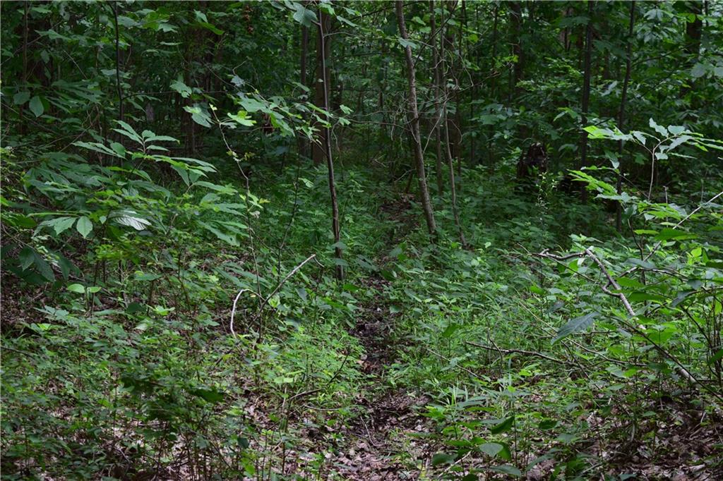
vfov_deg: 19.7
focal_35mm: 69
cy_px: 240
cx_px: 362
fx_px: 1385
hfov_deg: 29.3
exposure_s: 1/30
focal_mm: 46
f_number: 7.1
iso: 400
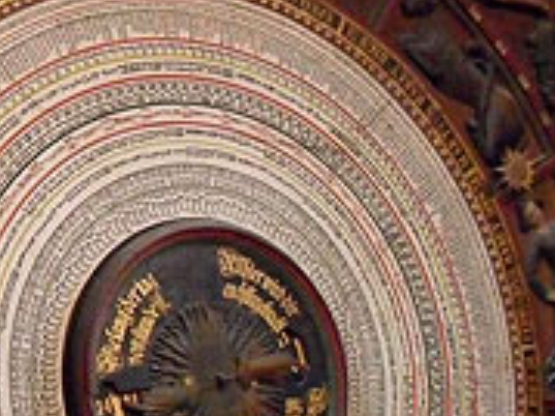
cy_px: 335
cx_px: -9
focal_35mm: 88
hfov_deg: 21.4
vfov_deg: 16.6
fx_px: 1410
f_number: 3.2
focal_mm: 6.3
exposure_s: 1/30
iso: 800
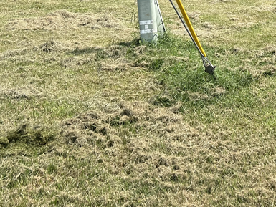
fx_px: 542
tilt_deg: -8.0
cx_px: 297
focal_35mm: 68
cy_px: -8
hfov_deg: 26.5
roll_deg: -0.3
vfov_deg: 20.8
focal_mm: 5.7
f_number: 1.5
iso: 50
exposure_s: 1/2841
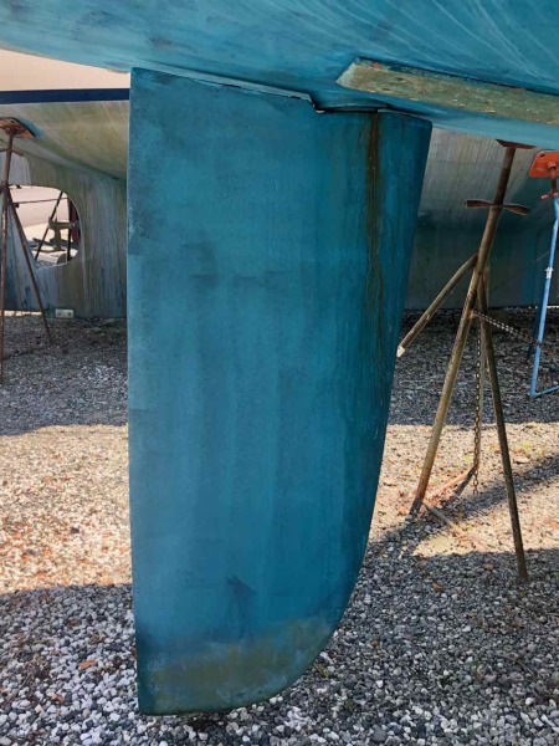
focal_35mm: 28
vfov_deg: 63.4
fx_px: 603
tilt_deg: -10.8
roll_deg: +2.1
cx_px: 280
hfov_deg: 49.7
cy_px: 373
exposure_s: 1/289
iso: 20
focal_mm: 3.99
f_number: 1.8
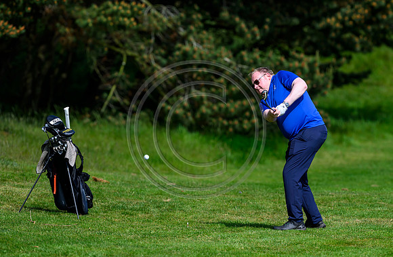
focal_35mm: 492
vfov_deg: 2.8
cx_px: 240
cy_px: 97
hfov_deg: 4.2
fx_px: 5337
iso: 500
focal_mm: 400
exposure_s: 1/5000
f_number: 4.5
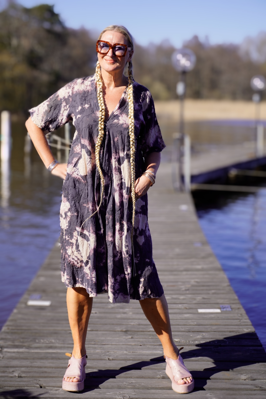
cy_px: 200
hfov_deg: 18.2
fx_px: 831
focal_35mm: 75
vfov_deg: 27.0
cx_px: 133
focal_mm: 50
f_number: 5.6
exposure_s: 1/400
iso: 100
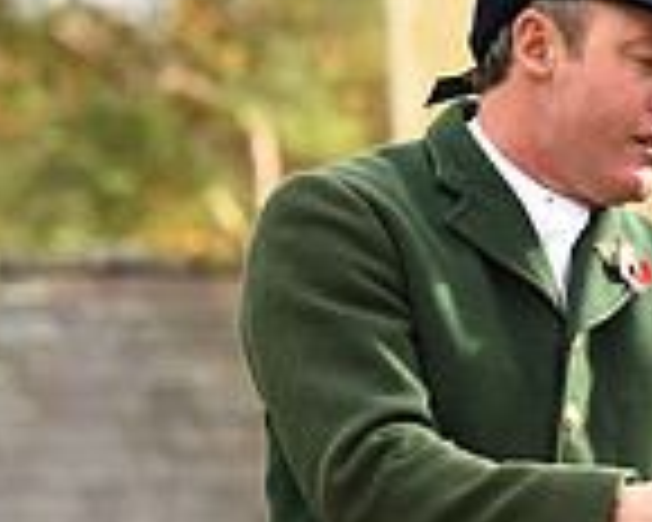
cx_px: 1210
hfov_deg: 3.8
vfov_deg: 3.1
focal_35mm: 506
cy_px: 504
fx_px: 9764
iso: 2000
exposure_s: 1/1250
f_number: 5.6
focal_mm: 135
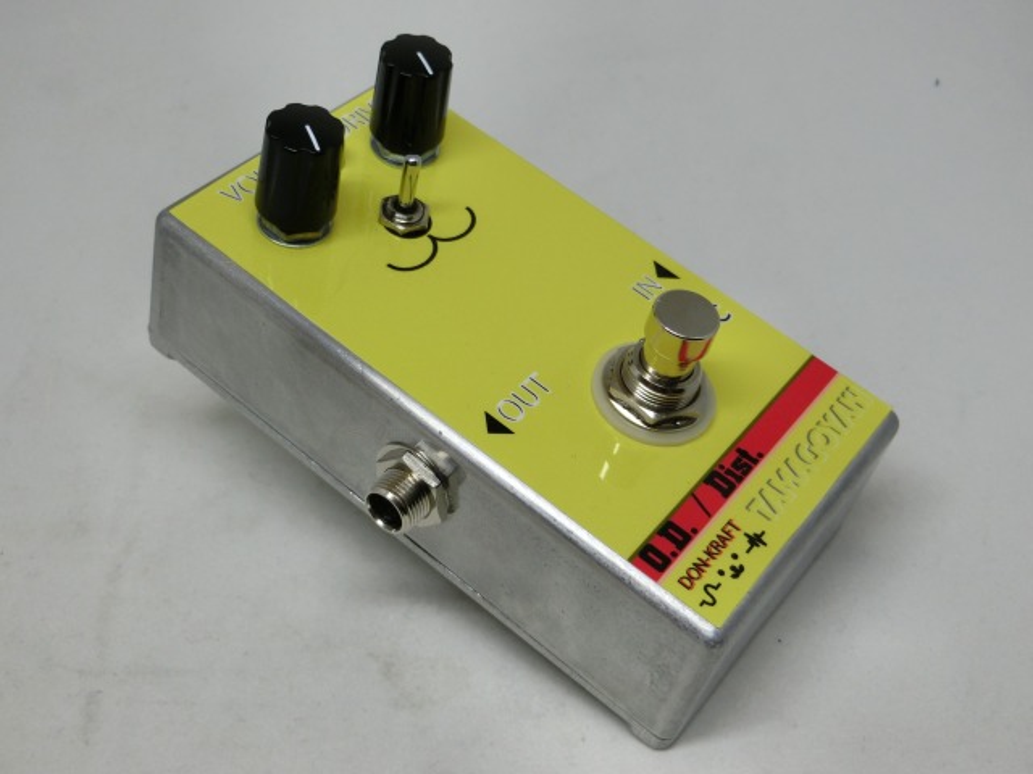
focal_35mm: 45
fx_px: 1343
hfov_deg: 42.1
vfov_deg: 32.2
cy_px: 387
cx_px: 516
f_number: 4.4
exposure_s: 1/125
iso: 80
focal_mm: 8
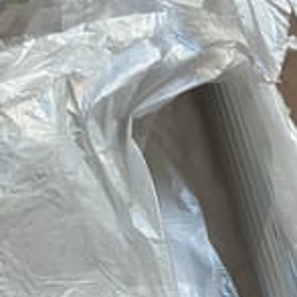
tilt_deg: -59.7
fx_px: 815
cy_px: 365
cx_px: 166
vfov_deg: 19.4
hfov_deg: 20.6
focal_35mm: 84
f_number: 1.8
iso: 40
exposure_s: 1/100
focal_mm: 3
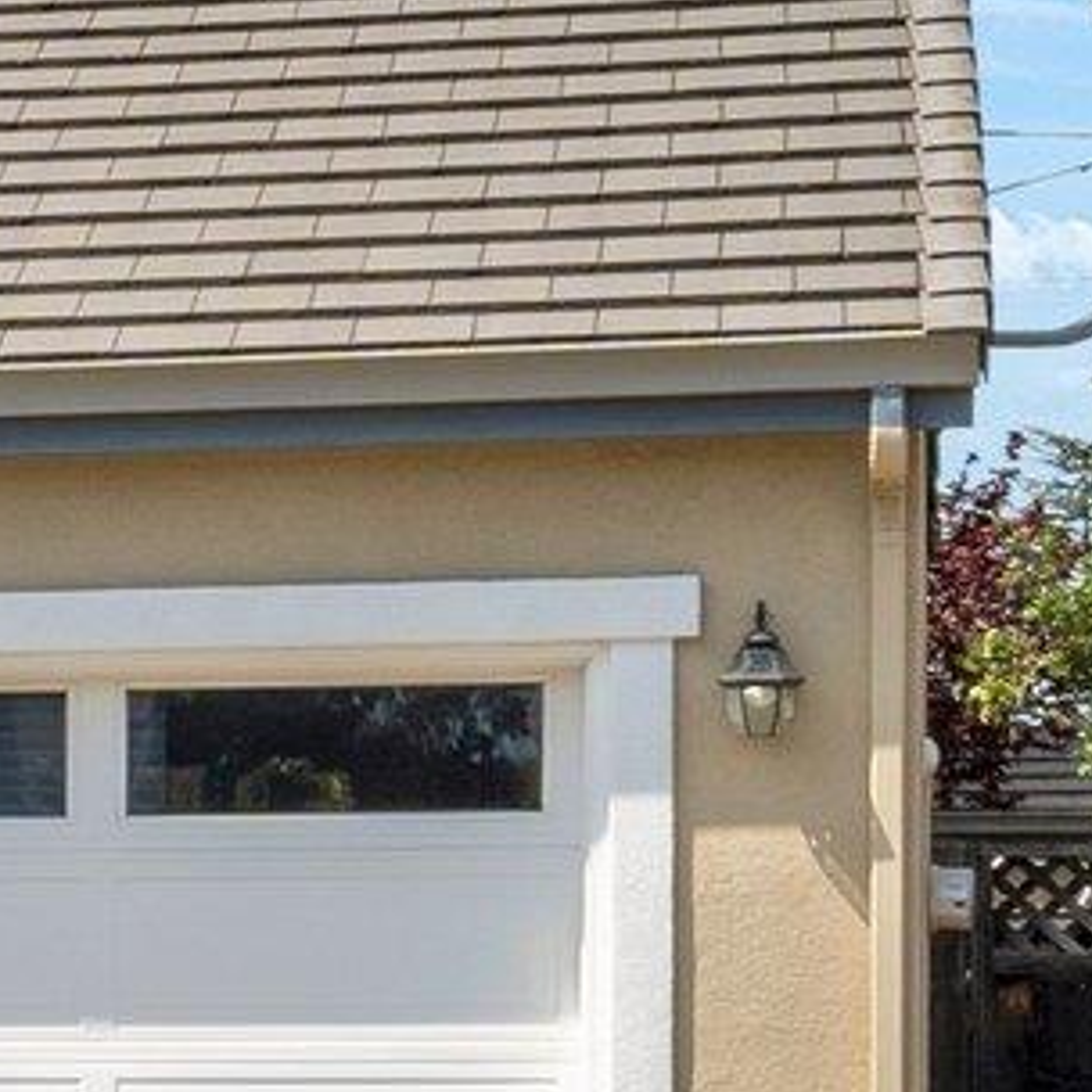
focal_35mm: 206
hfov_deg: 7.5
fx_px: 7352
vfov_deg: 8.4
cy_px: -156
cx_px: -2109
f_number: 10
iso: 100
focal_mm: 24
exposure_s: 1/200
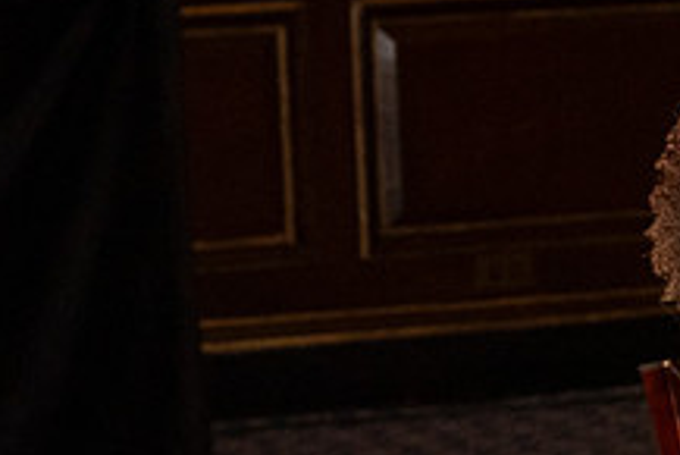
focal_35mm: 240
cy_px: 535
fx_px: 4536
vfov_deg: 5.7
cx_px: 818
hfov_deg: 8.5
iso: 4000
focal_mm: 60
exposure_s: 1/50
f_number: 9
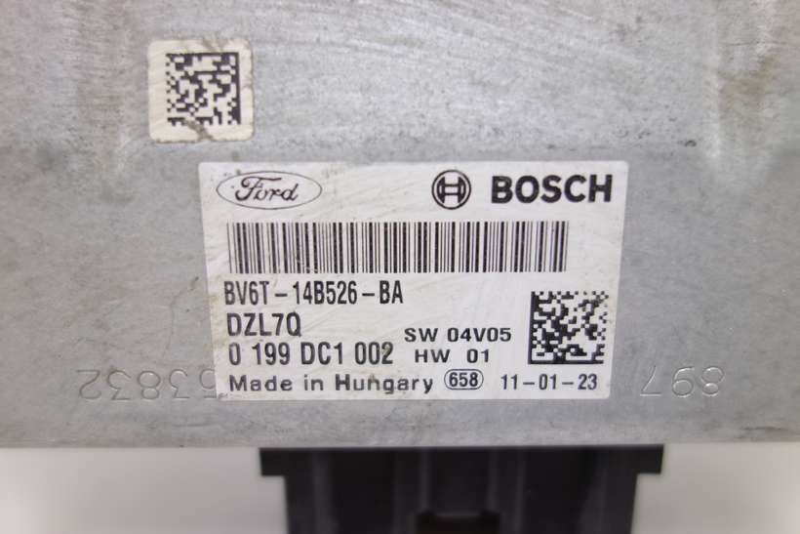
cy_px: 267
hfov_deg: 65.5
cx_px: 400
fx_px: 622
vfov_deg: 46.4
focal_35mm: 28
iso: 125
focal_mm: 10.4
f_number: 2
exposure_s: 1/100
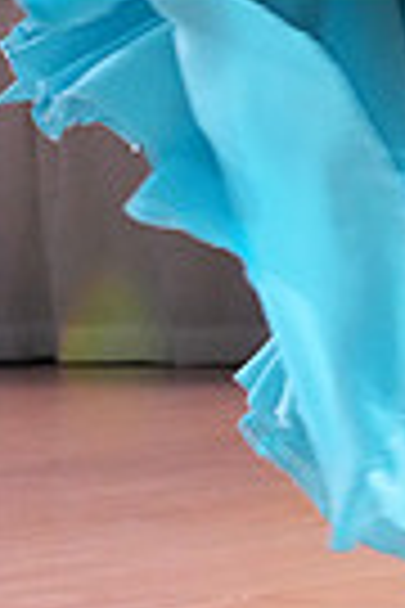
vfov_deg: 4.5
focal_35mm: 452
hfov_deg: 3.0
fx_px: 7627
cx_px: 470
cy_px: -153
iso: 6400
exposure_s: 1/160
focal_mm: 105
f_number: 6.3
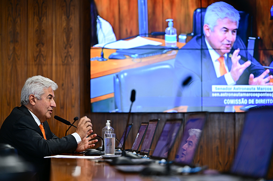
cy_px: 90
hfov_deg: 18.6
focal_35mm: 110
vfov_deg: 12.4
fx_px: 833
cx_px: 136
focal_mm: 110
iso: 400
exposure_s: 1/60
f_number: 2.8
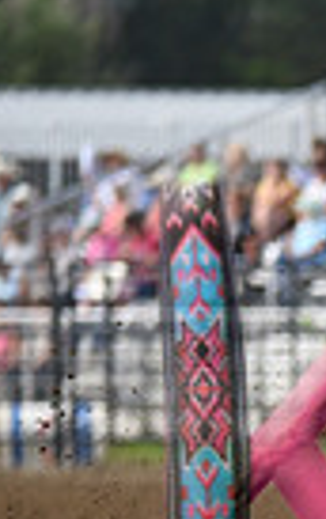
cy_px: 453
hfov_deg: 2.2
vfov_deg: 3.5
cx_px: 864
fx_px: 8559
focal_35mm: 604
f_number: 2.8
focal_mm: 140
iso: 500
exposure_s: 1/4000
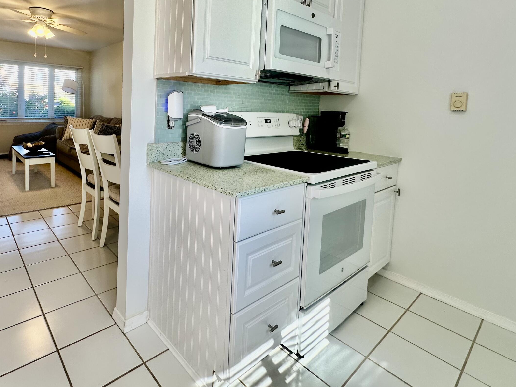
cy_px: 124
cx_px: 191
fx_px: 298
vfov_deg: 64.0
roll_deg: -2.2
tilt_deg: -3.4
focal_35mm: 20
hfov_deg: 80.1
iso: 50
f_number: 2.2
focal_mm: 2.22
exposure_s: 1/120
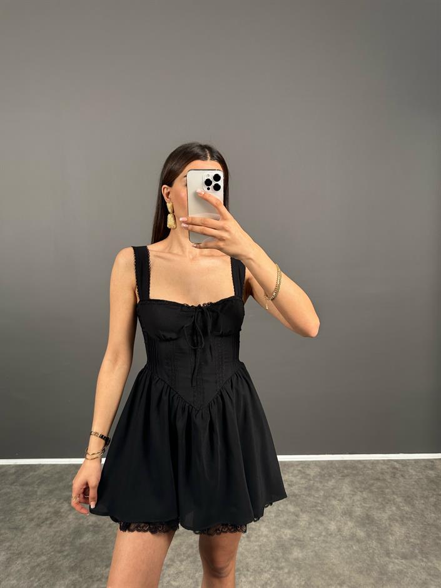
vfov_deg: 71.6
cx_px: 220
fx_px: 408
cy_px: 294
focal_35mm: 24
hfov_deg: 56.8
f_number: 1.78
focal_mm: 6.86
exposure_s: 1/121
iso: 80
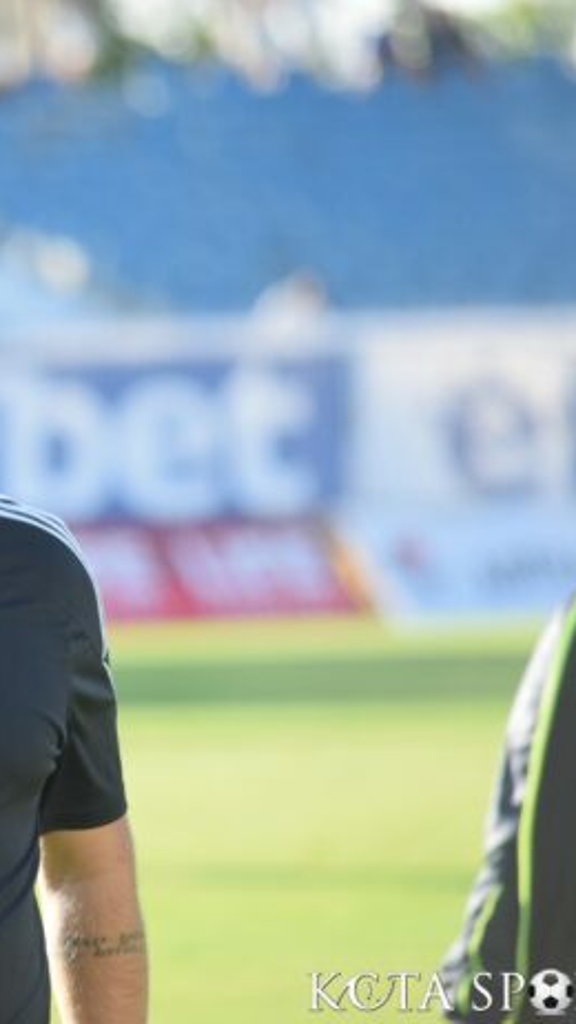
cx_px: -122
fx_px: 14141
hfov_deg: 2.3
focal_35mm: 521
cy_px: 512
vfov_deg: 4.1
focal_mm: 220
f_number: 5.3
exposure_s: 1/800
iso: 800
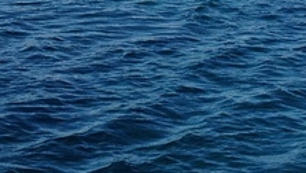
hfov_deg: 10.5
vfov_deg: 5.7
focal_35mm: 205
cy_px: -266
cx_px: 123
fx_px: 1665
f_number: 2.4
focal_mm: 4.28
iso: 64
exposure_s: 1/1255
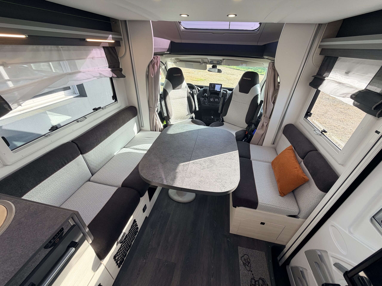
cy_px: 143
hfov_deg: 102.1
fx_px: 154
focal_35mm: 14
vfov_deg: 85.7
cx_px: 191
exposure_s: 1/121
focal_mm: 2.22
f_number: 2.2
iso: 50
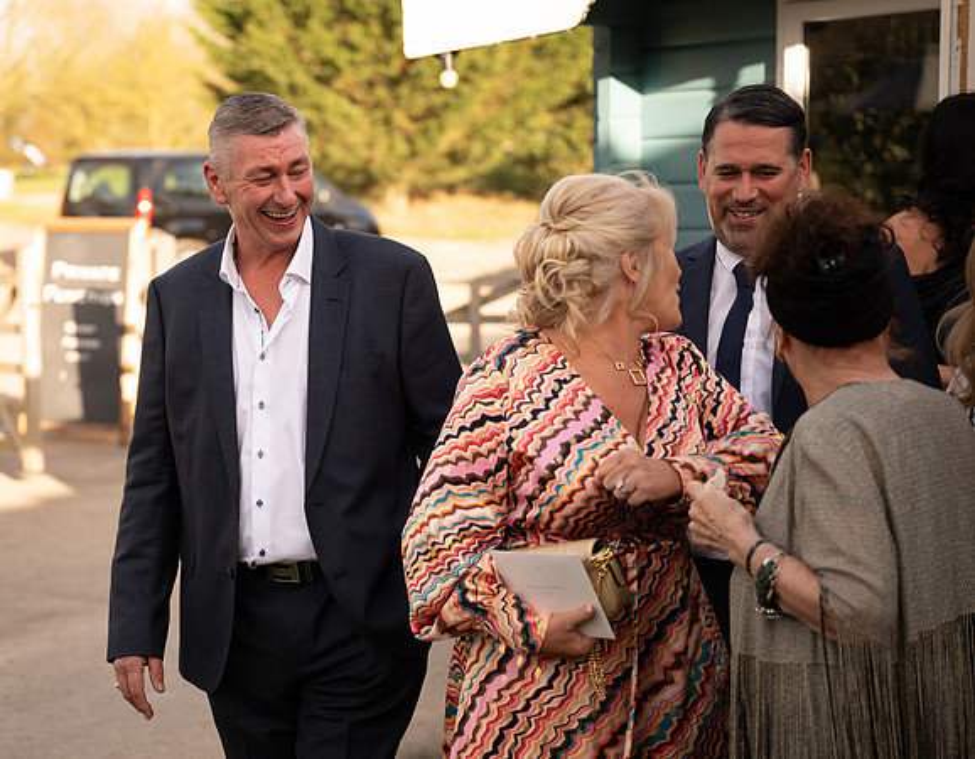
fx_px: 2479
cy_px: 411
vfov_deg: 17.4
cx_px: 264
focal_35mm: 87
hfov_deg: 22.1
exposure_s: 1/500
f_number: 2.8
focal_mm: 62
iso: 125
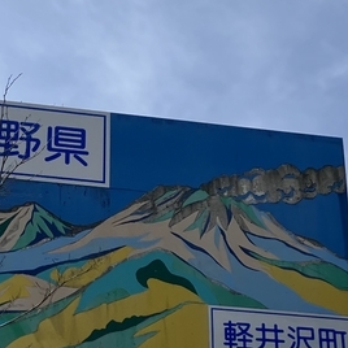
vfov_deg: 15.7
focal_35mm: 111
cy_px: 178
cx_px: 193
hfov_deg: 15.7
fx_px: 1262
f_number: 1.8
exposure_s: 1/3247
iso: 32
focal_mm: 3.99
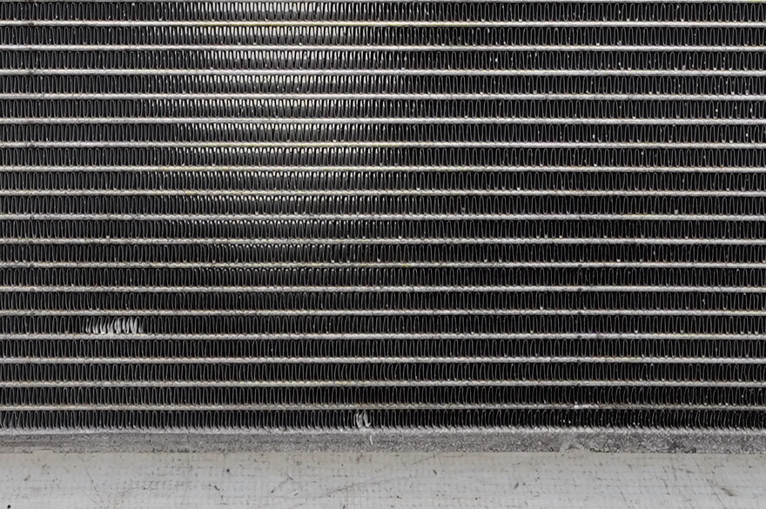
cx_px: 303
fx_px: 1743
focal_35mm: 82
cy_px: -302
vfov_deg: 15.1
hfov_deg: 24.7
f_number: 4
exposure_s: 1/60
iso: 320
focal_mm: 16
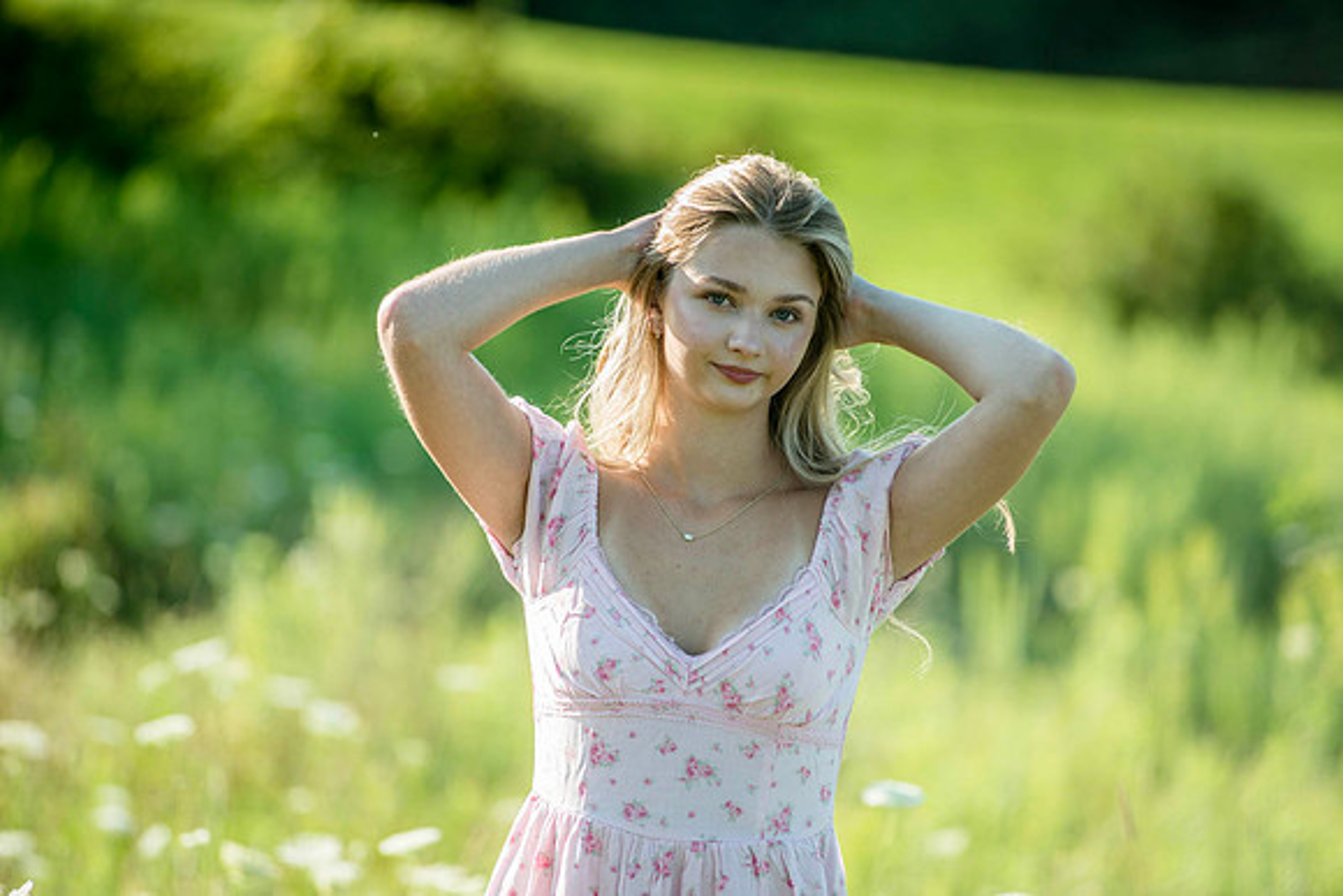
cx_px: 672
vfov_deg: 6.9
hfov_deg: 10.3
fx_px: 7463
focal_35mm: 200
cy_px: 448
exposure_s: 1/500
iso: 160
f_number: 4
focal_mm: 200
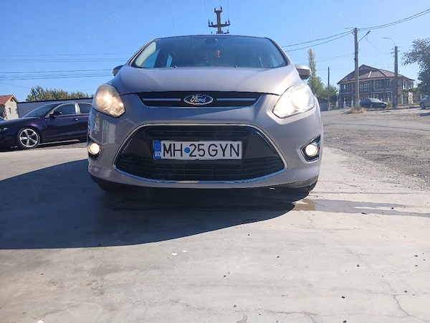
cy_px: 162
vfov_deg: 53.1
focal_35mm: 26
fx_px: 323
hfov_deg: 67.3
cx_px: 215
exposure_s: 1/476
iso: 20
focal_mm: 3.98
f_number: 1.8
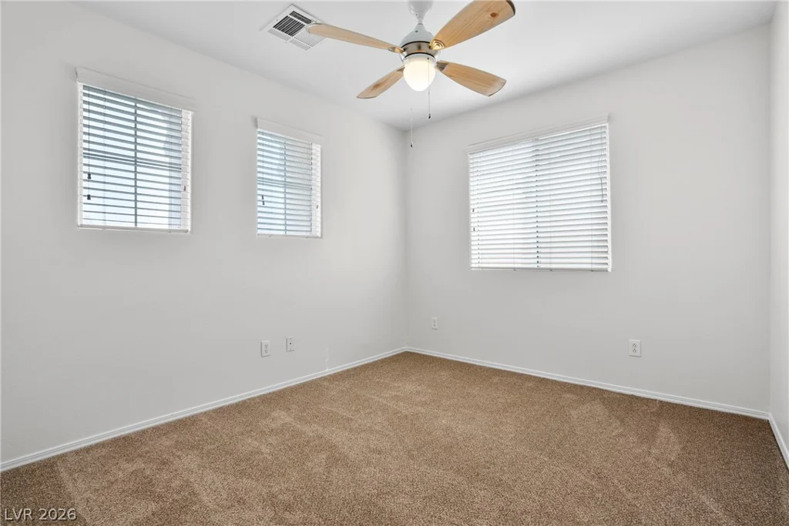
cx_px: 394
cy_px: 263
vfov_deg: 73.8
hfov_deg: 96.7
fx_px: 351
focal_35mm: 16
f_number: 9
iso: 800
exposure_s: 1/8
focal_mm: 16
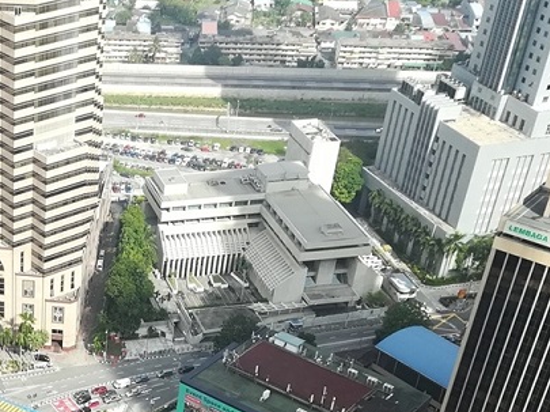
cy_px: 448
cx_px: -17
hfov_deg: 27.8
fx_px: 1032
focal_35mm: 65
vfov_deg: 21.4
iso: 50
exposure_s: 1/279
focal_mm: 3.83
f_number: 2.2
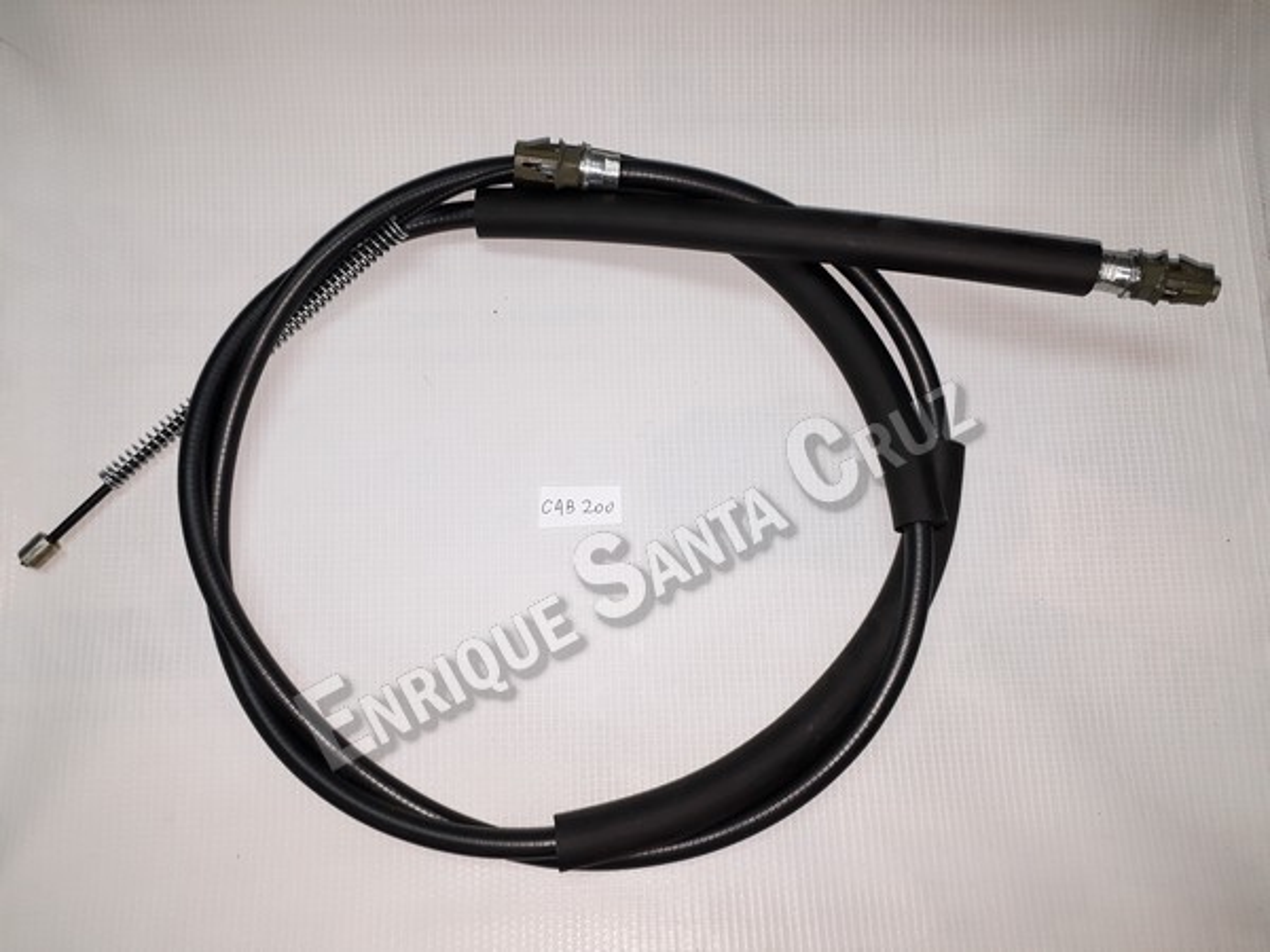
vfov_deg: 51.4
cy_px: 476
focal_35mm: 27
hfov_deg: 65.3
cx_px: 635
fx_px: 991
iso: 40
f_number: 1.9
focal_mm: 3.6
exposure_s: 1/50
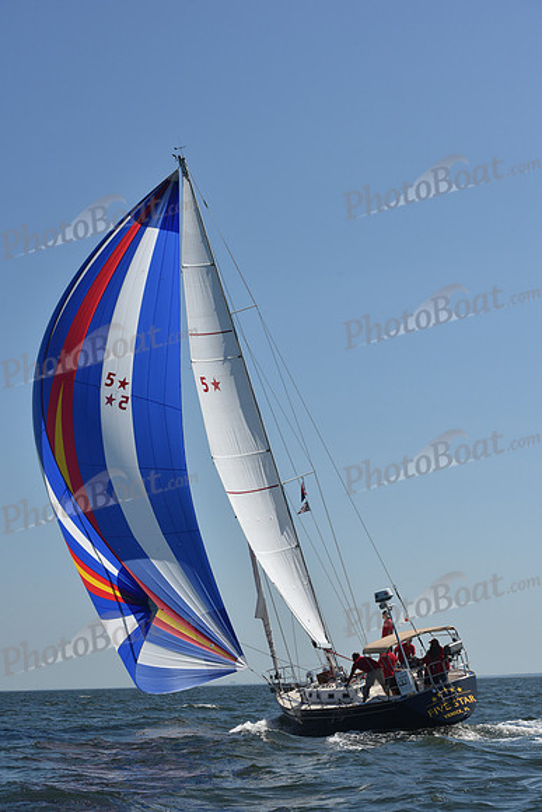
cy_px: 406
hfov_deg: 19.5
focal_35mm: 70
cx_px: 271
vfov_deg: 28.8
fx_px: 1580
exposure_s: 1/1250
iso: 250
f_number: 10
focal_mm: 70
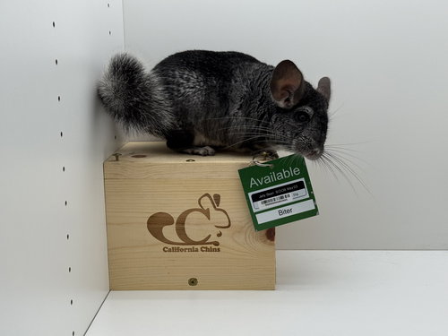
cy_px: 168
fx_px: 621
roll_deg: +0.8
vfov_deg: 30.3
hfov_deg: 39.7
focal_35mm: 48
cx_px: 224
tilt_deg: -10.8
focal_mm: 6.76
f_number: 1.78
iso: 80
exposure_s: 1/810
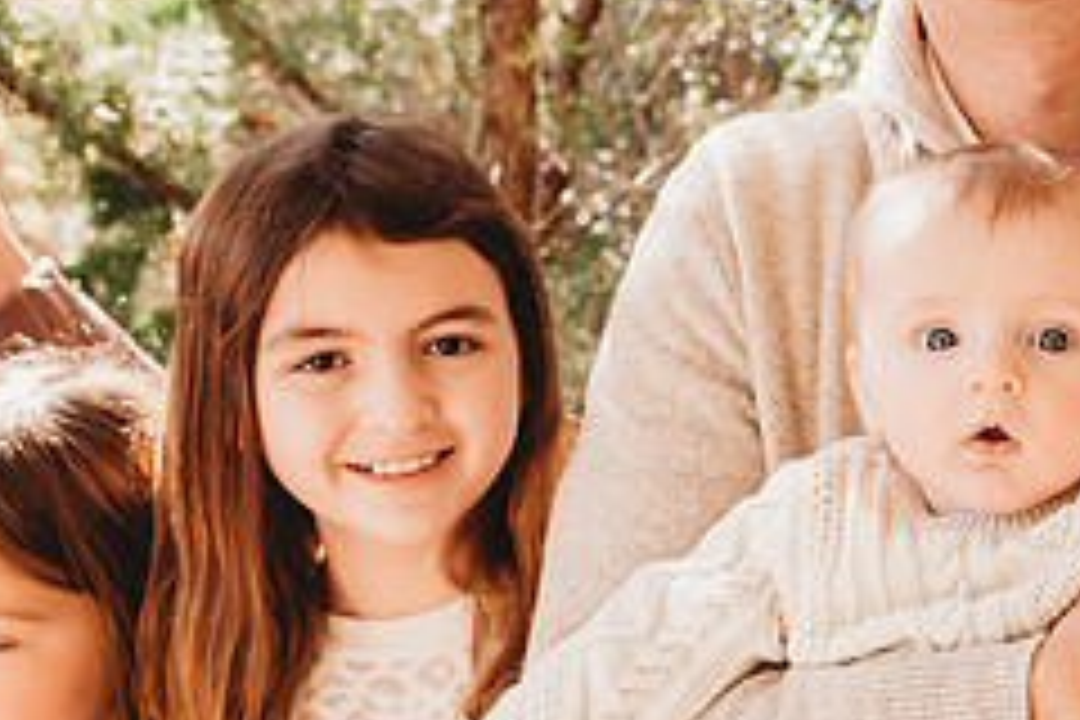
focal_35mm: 58
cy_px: 479
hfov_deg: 32.8
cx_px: 968
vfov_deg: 23.3
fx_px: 1740
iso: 400
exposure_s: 1/200
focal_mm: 24
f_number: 4.5
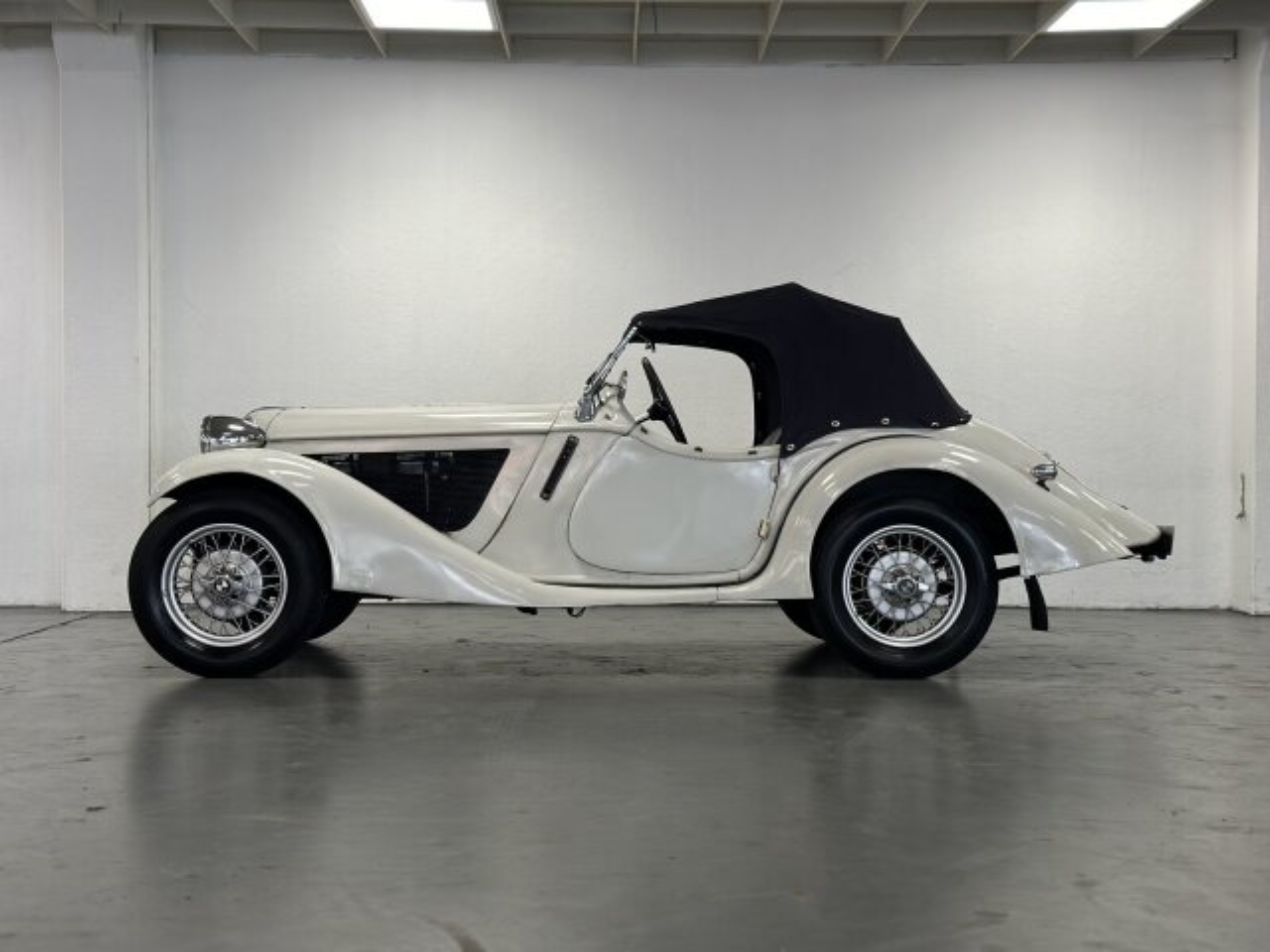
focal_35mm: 48
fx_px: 1761
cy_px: 476
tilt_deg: -0.9
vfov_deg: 30.3
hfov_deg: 39.7
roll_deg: -0.2
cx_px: 635
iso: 100
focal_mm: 6.86
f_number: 1.78
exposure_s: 1/121
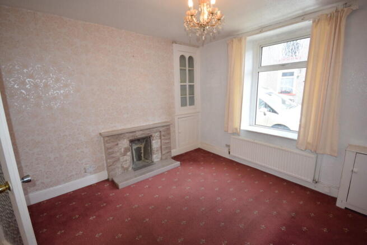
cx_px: 184
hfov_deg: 100.4
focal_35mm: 15
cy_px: 122
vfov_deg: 77.4
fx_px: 153
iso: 720
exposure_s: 1/125
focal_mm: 10
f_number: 5.6
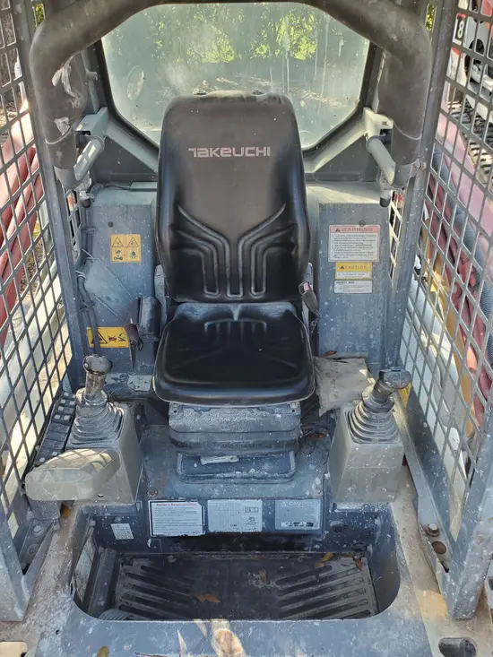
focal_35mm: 26
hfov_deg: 53.1
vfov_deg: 67.3
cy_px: 328
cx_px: 246
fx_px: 494
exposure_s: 1/120
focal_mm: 4.3
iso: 50
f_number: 2.4
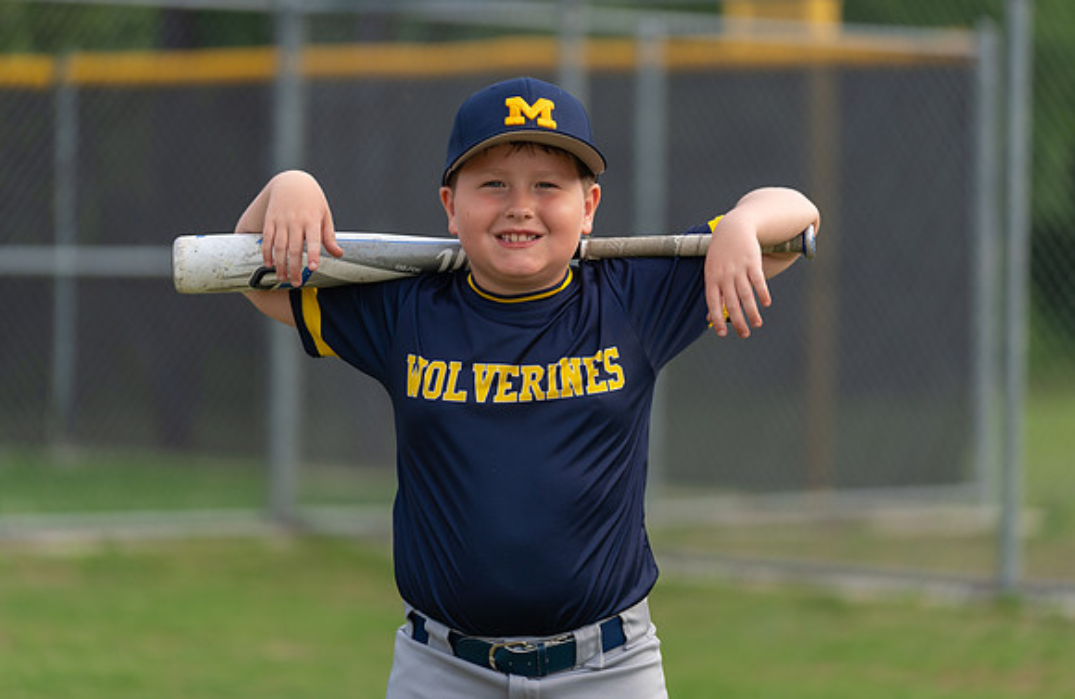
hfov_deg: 12.3
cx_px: 553
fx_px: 5005
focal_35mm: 169
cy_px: 322
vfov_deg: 8.0
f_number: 2.8
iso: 250
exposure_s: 1/320
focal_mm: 144
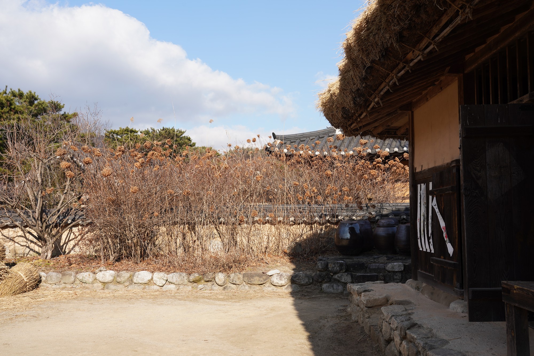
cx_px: 267
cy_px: 178
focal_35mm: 37
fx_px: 549
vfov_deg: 36.0
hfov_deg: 51.9
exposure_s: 1/100
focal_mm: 37
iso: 100
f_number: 11
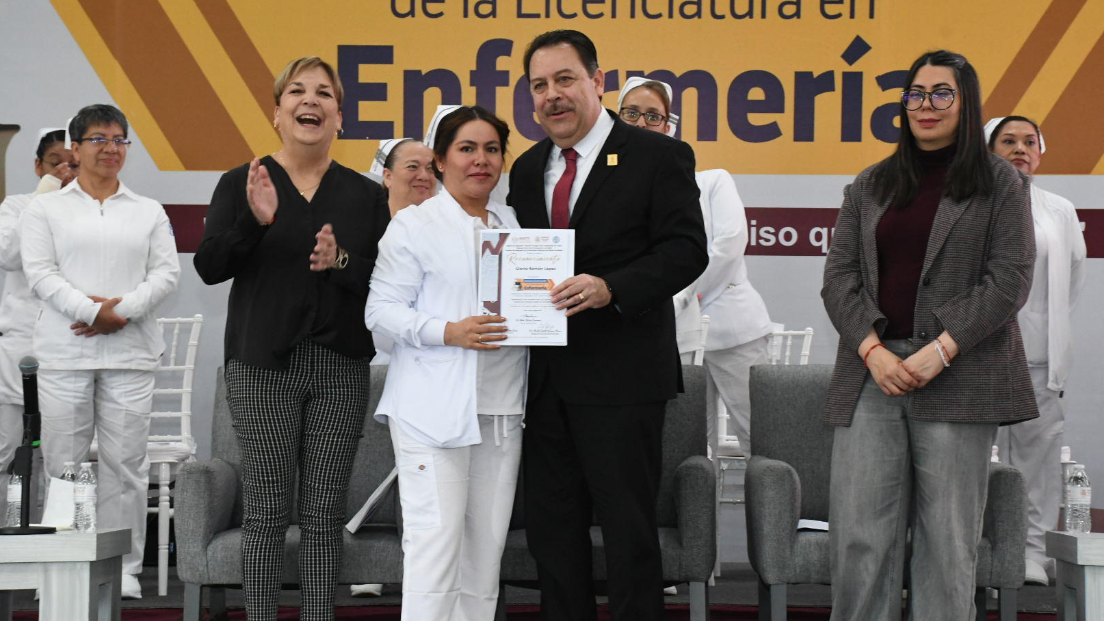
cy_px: 317
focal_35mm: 82
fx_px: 2401
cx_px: 553
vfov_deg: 14.7
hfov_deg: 25.9
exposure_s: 1/125
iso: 3200
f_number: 10
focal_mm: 52
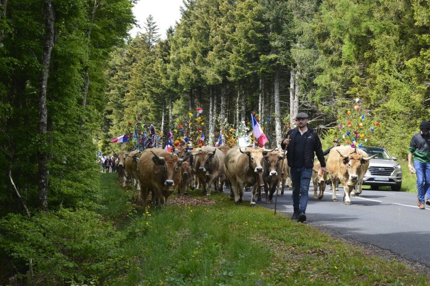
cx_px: 215
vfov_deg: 16.5
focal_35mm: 82
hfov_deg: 24.6
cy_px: 143
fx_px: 985
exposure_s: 1/100
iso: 100
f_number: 5.6
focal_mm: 55
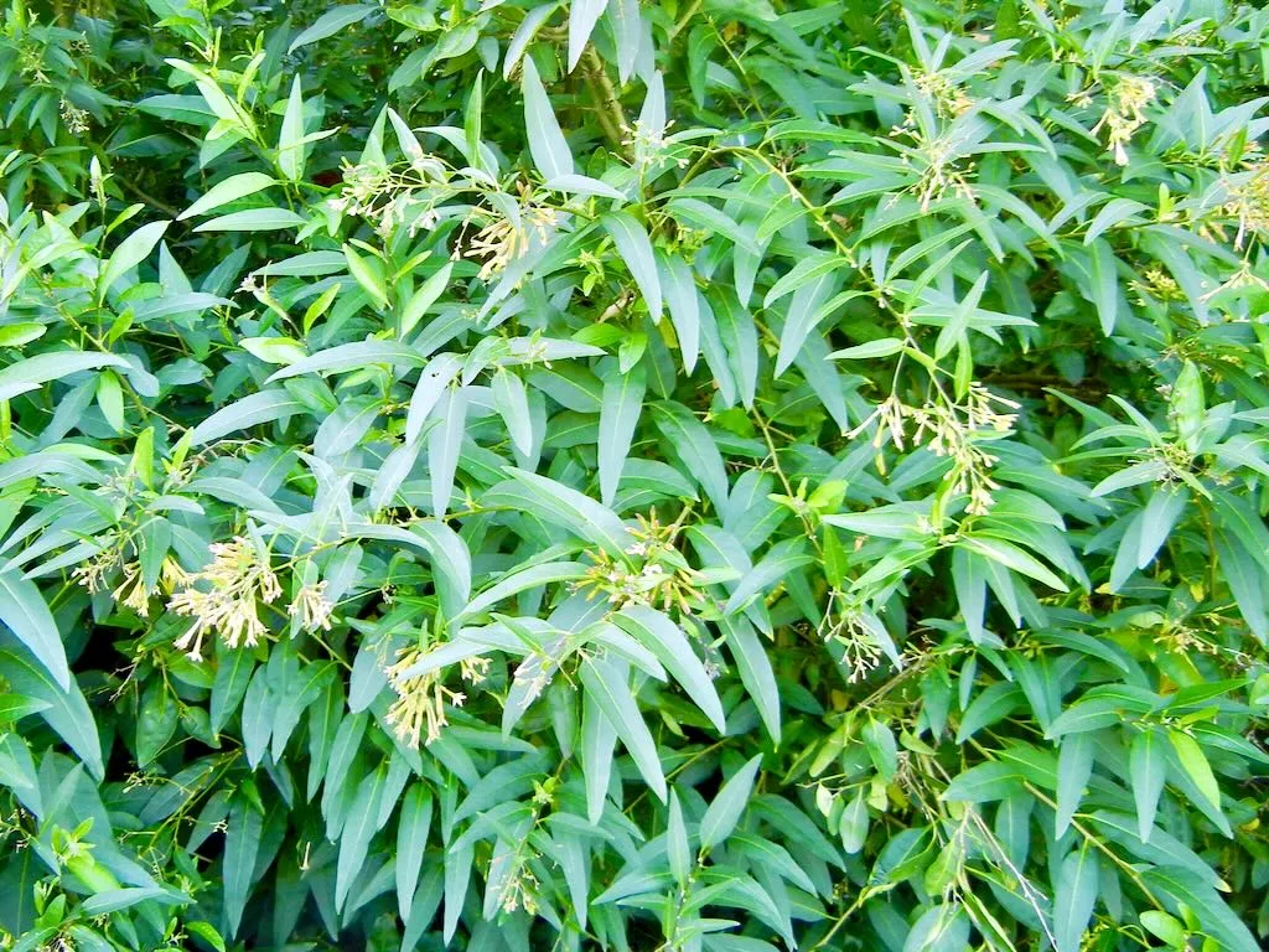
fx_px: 1100
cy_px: 476
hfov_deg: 60.0
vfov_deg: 46.8
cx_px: 634
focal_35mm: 30
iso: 160
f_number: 3.5
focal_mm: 5.4
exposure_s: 1/44.3
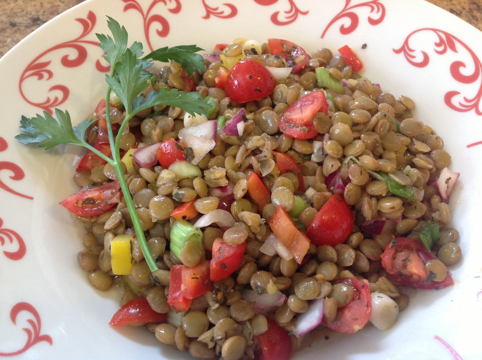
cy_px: 180
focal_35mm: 35
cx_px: 241
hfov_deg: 52.7
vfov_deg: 40.6
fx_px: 487
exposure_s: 1/15
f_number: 2.4
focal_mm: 4.28
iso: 125
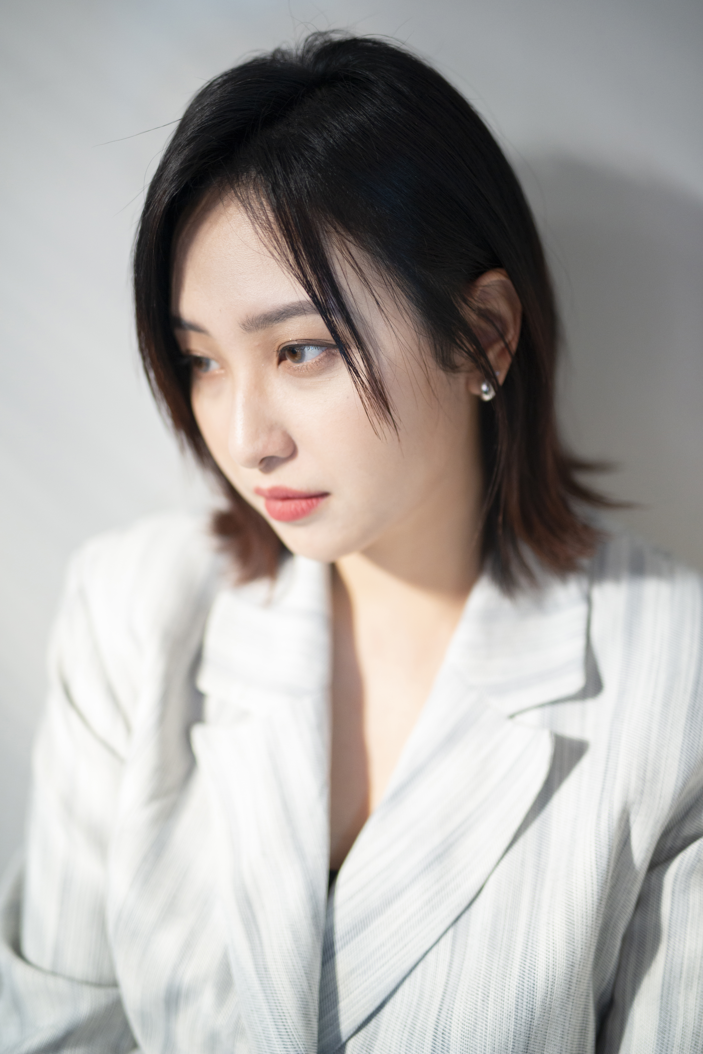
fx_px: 1463
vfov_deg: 39.6
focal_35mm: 50
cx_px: 352
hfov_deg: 27.0
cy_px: 527
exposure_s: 1/200
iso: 800
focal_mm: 50
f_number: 1.4
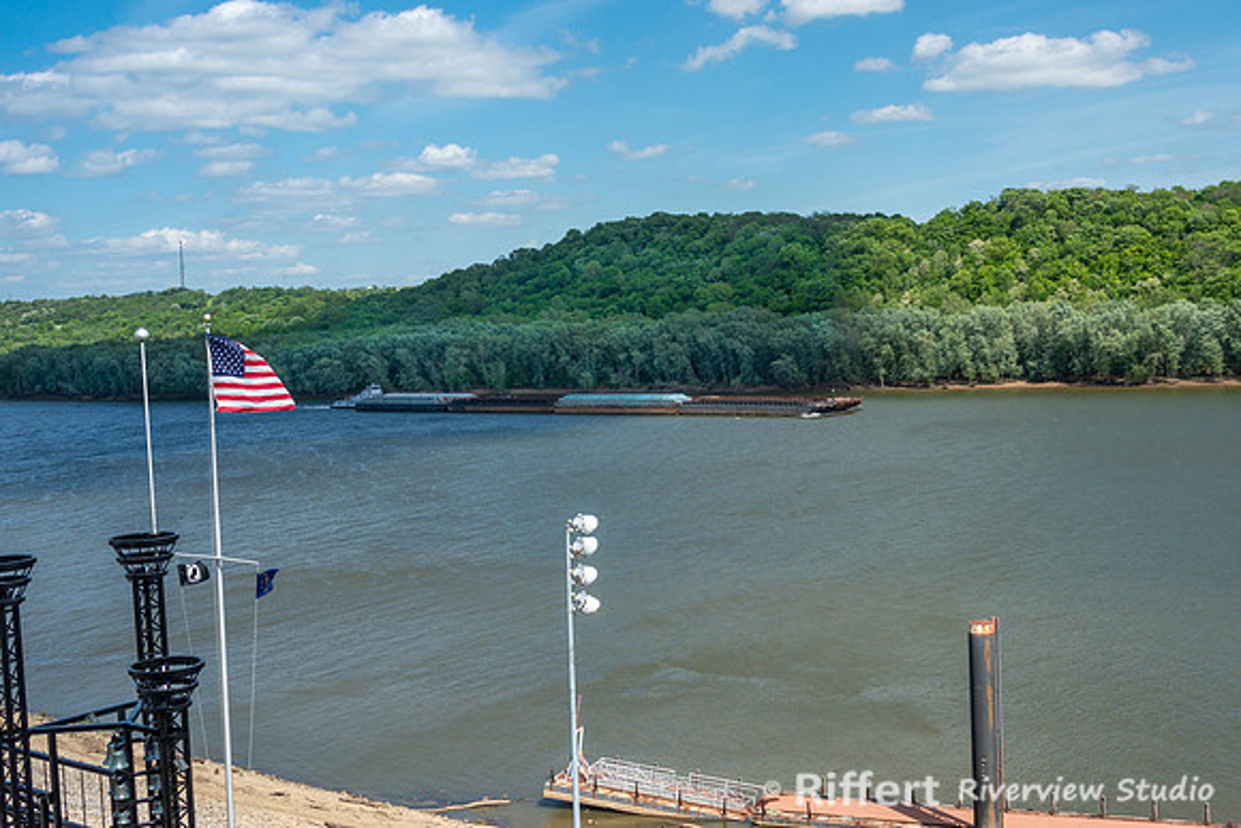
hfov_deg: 45.2
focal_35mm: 43
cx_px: 620
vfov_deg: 31.1
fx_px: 1490
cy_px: 414
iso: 100
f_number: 9
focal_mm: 42
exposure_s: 1/100
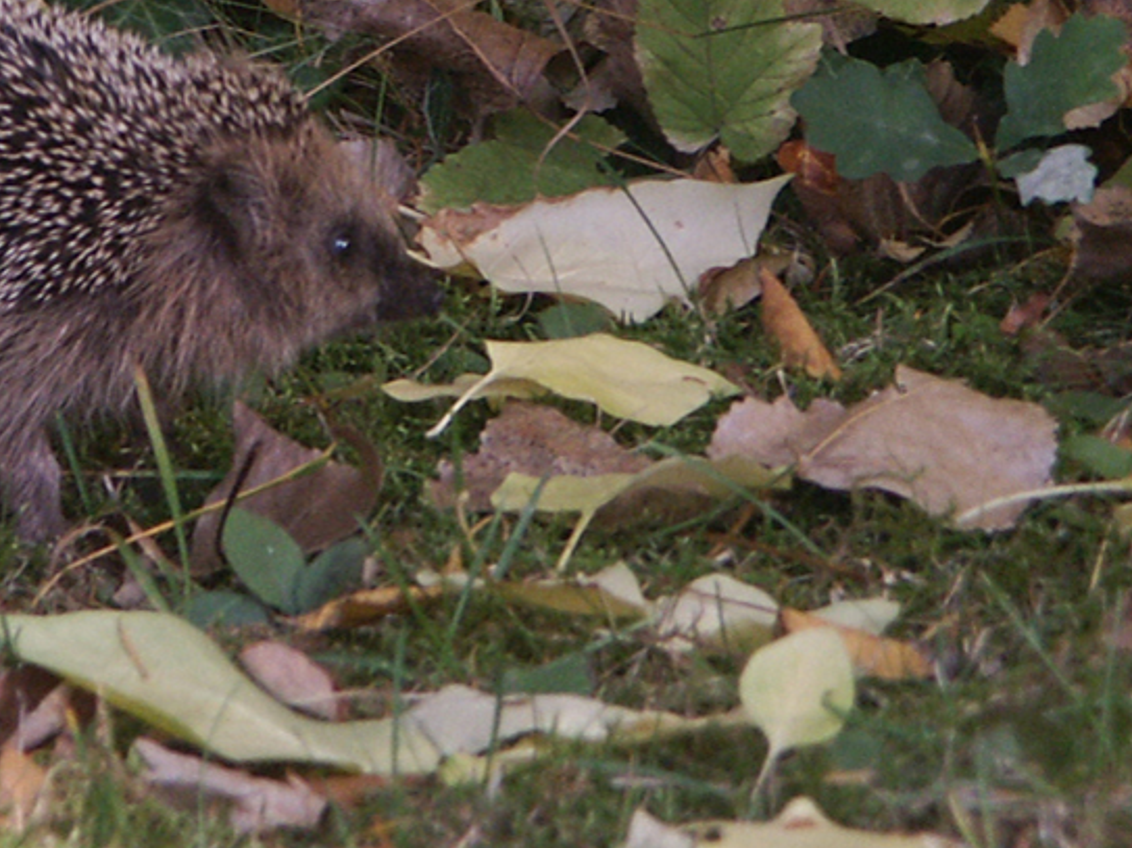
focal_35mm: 391
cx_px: 376
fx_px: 12784
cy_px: 185
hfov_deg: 5.1
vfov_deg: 3.8
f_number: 3.5
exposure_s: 1/180
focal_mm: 50.48
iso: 125
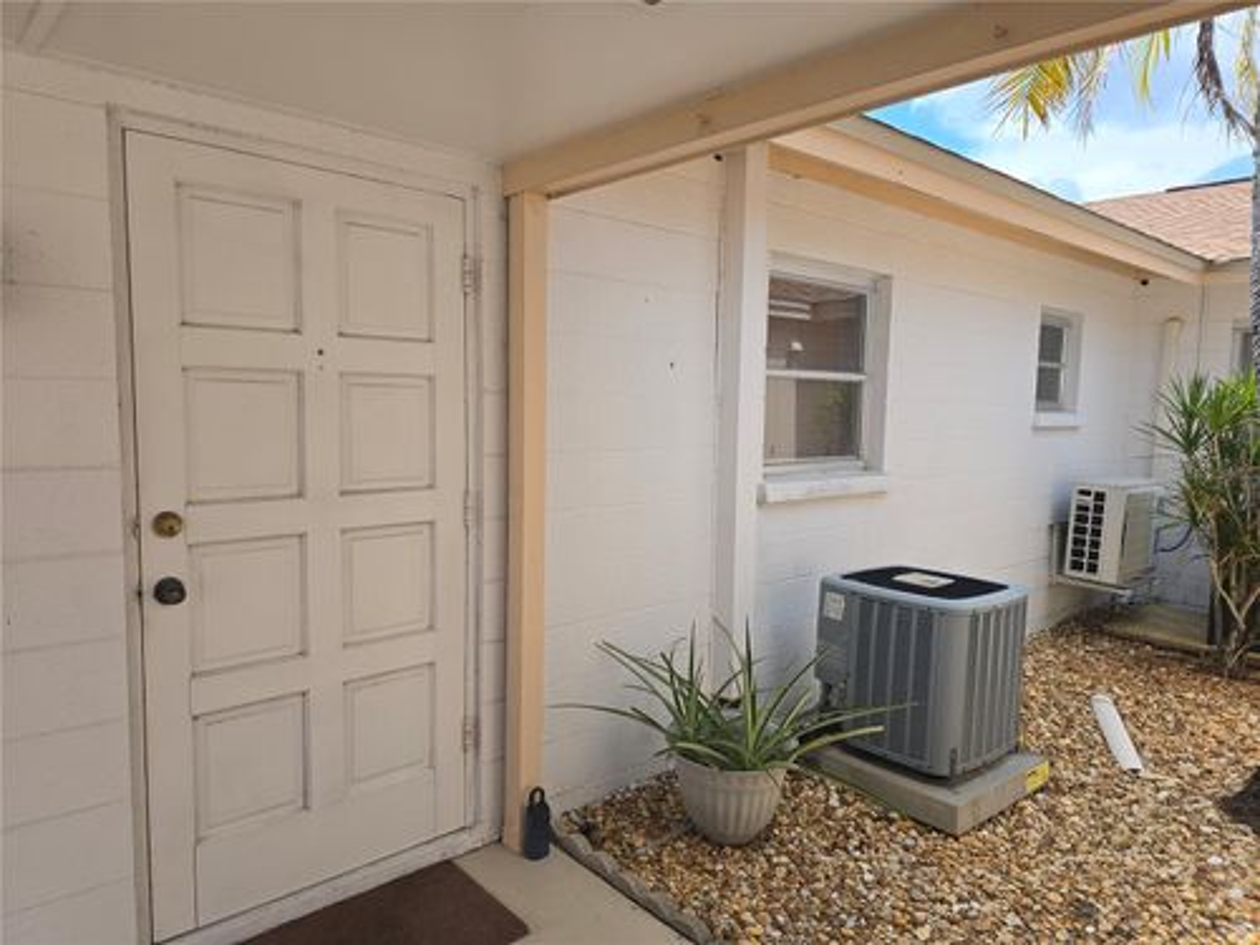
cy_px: 472
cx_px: 630
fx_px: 837
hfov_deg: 73.9
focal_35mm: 23
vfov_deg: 58.9
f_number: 1.7
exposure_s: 1/392
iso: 12
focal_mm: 6.3
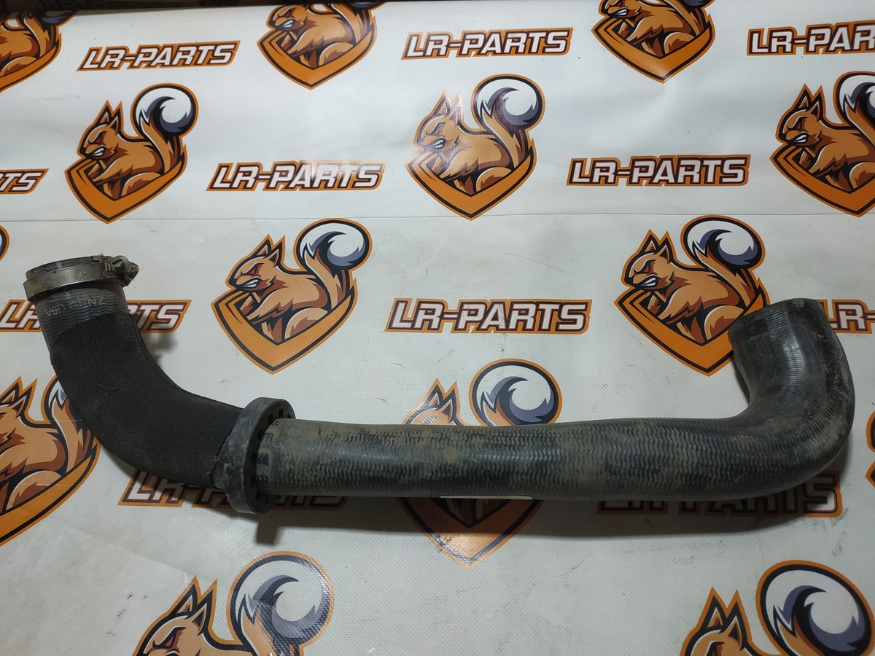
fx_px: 607
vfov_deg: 56.8
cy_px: 328
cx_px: 438
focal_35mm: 24
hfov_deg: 71.6
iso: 125
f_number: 1.9
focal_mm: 3.94
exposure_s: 1/100
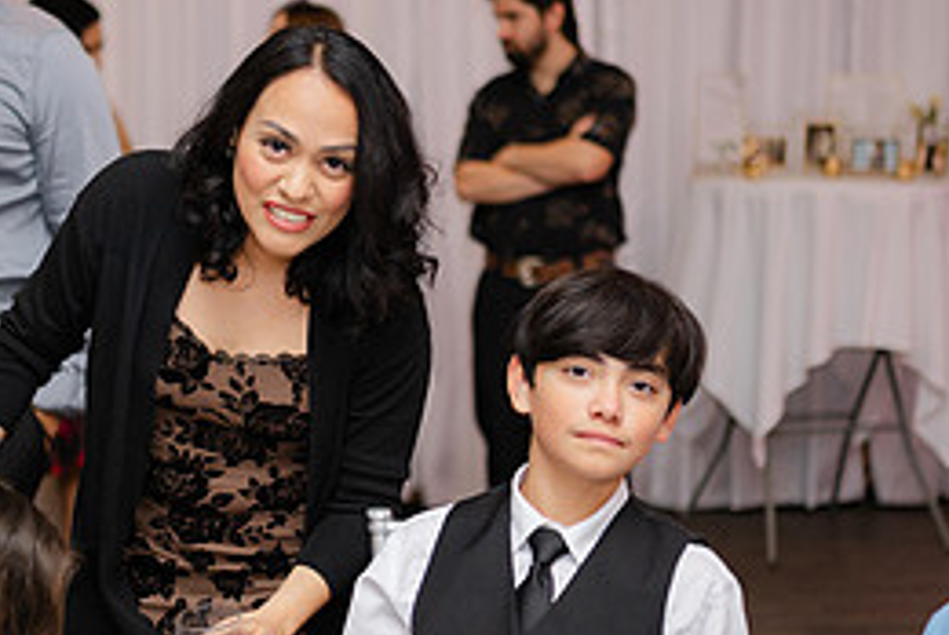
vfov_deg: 17.5
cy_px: 414
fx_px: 2058
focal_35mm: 78
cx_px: 270
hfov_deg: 25.7
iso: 400
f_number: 1.4
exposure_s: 1/200
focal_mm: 35
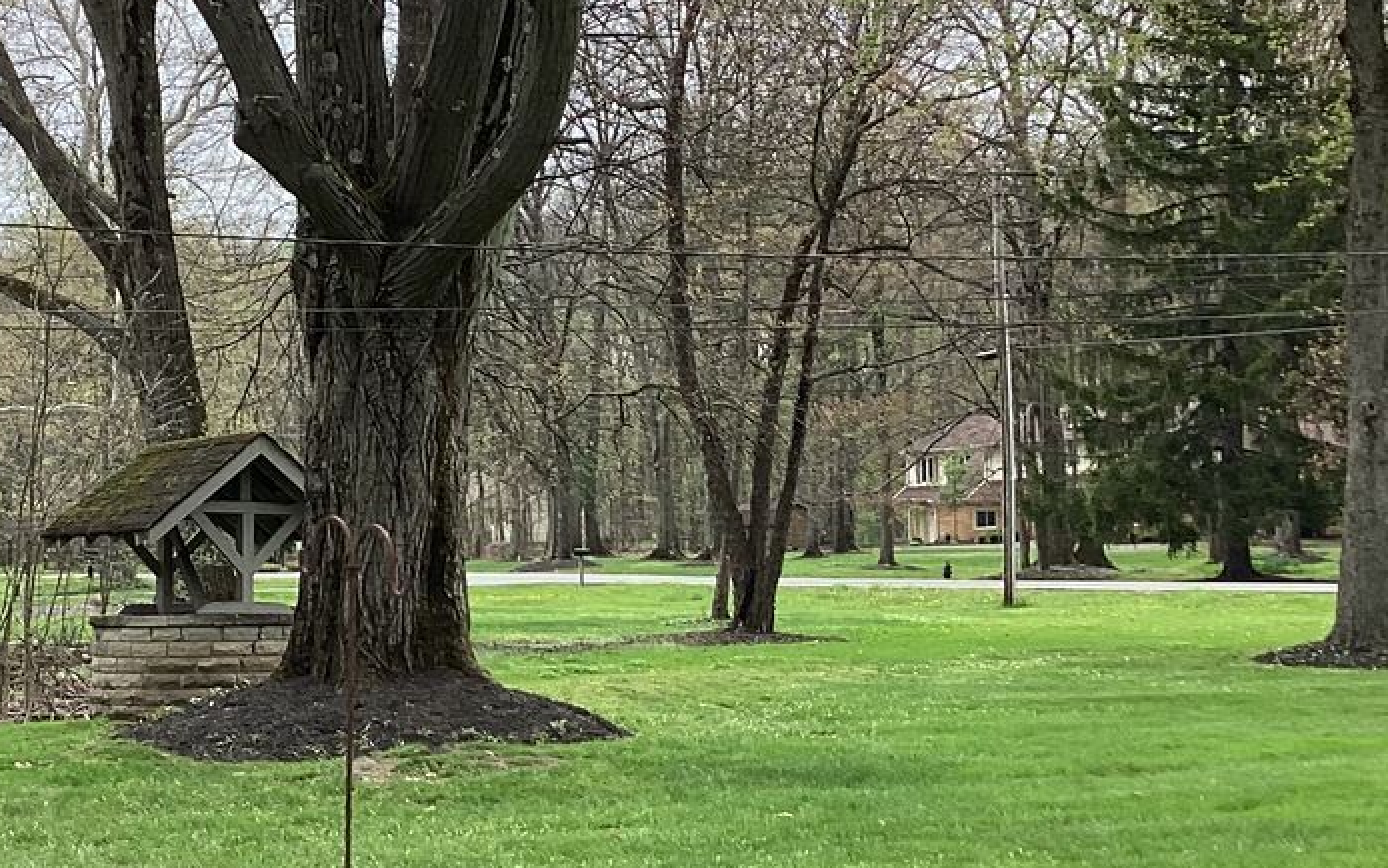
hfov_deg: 28.8
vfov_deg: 18.3
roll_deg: +1.3
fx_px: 2686
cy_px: 631
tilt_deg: -1.9
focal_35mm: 71
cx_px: 490
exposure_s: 1/120
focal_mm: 3.3
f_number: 2.4
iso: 40
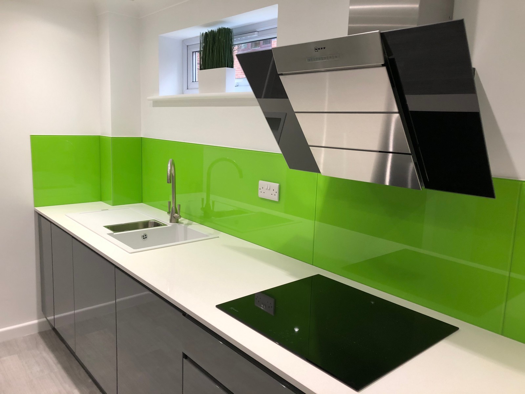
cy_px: 197
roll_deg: -1.0
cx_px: 262
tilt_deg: -9.7
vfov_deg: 49.7
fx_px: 425
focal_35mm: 28
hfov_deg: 63.4
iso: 40
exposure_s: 1/25
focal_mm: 3.99
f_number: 1.8
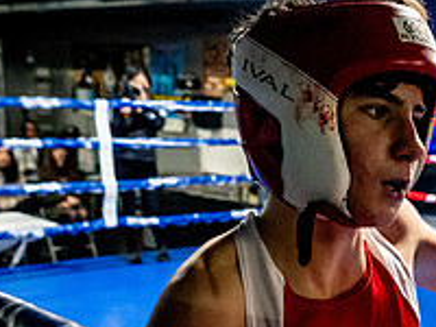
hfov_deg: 26.4
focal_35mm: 67
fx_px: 844
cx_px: 495
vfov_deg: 21.3
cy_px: 315
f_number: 2.8
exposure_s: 1/800
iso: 5000
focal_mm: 16
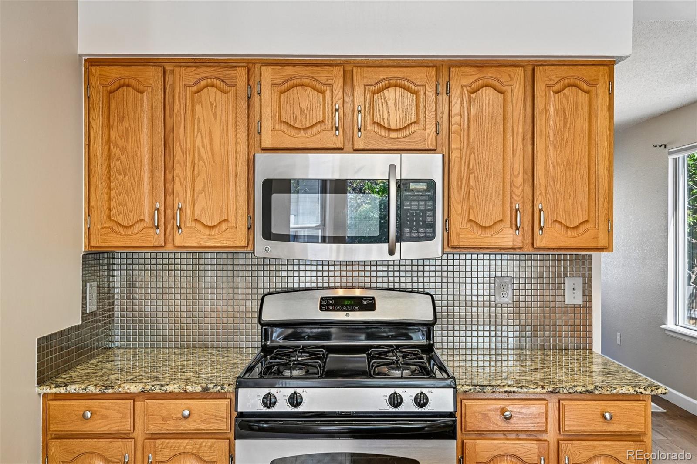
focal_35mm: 30
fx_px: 581
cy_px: 232
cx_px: 348
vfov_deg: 43.6
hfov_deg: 61.9
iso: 400
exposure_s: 1/10
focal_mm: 30
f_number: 11
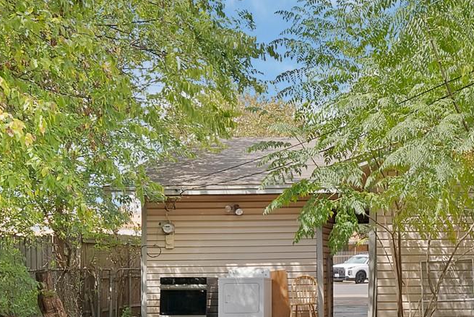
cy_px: 252
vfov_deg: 22.0
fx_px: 803
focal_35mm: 61
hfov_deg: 30.2
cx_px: 494
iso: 640
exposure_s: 1/100
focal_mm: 20
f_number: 9
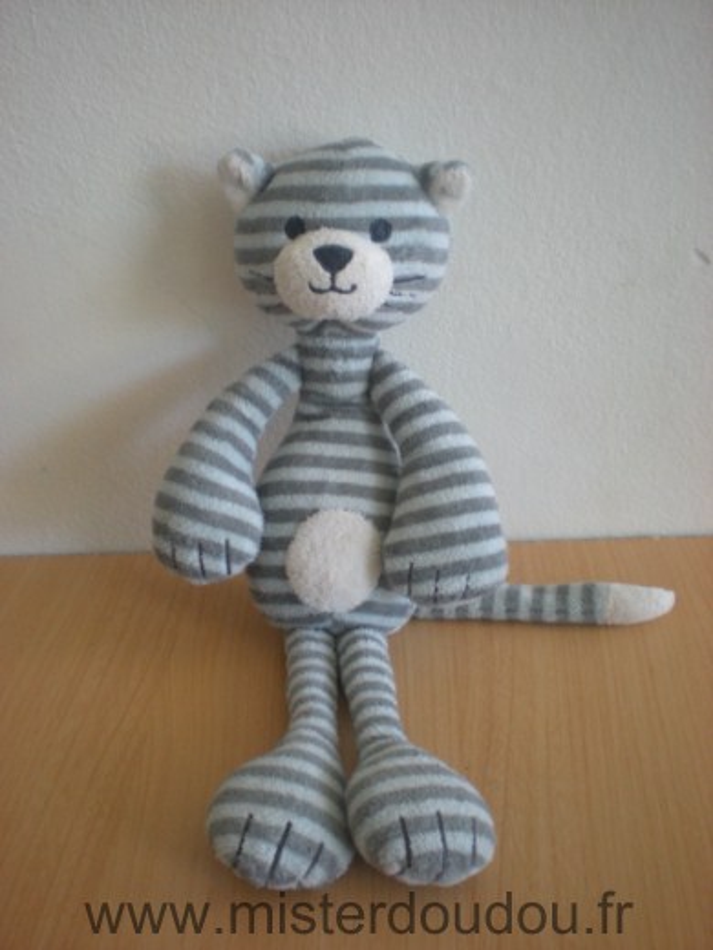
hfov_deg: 37.7
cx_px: 356
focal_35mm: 38
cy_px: 475
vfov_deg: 49.0
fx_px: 1044
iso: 200
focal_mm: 6.3
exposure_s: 1/44.4
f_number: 3.1
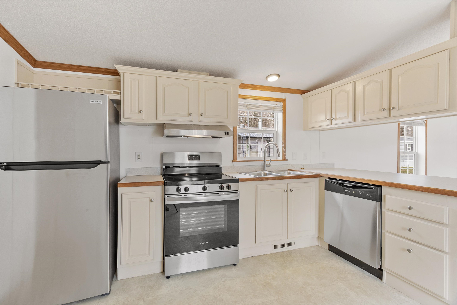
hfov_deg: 100.4
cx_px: 228
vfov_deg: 77.3
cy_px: 152
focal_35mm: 15
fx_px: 190
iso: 320
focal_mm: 10
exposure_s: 1/2.5
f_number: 8
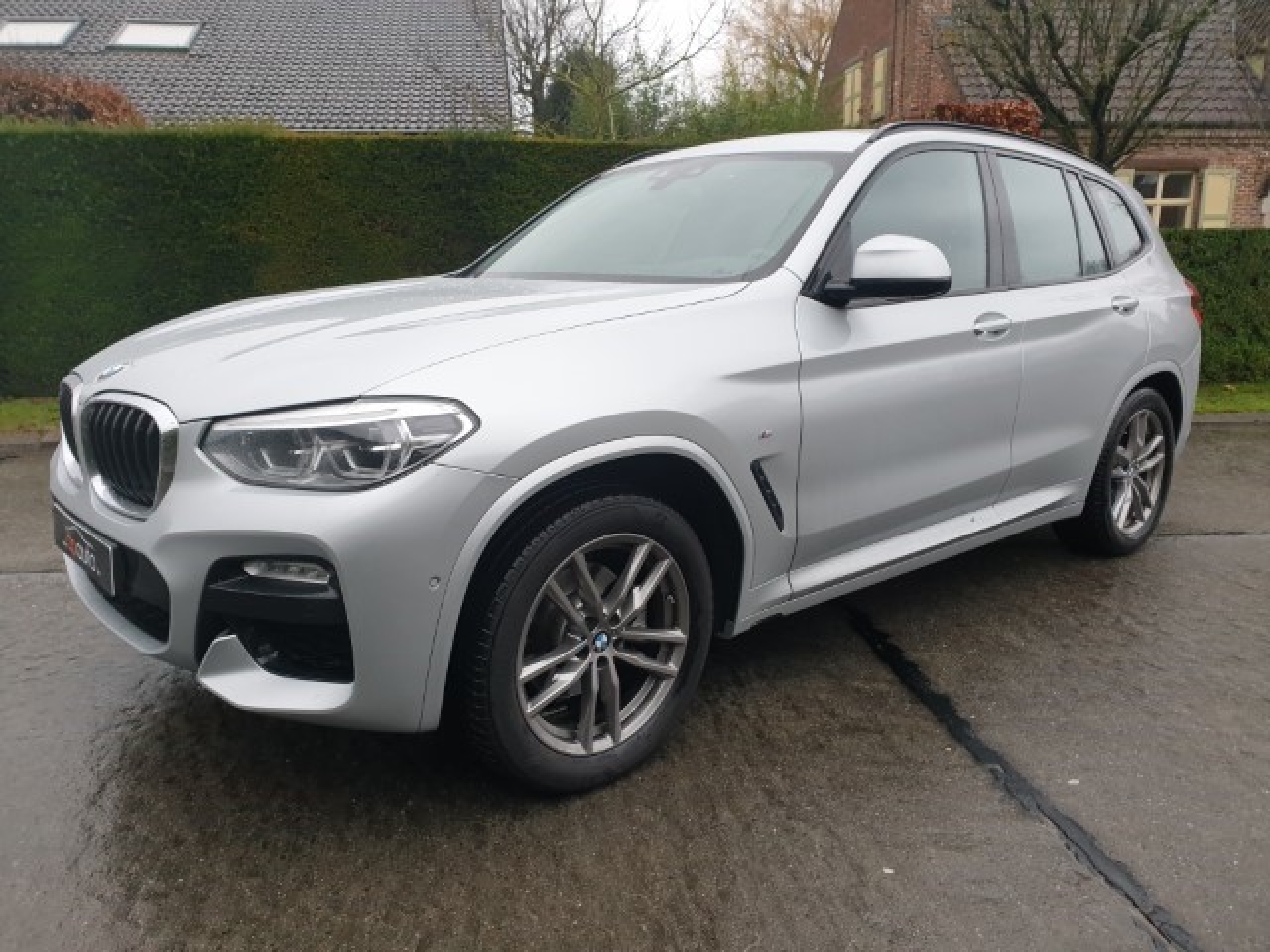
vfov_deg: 53.1
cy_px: 476
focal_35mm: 26
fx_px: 954
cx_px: 635
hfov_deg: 67.3
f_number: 2.4
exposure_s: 1/50
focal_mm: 4.3
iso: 100
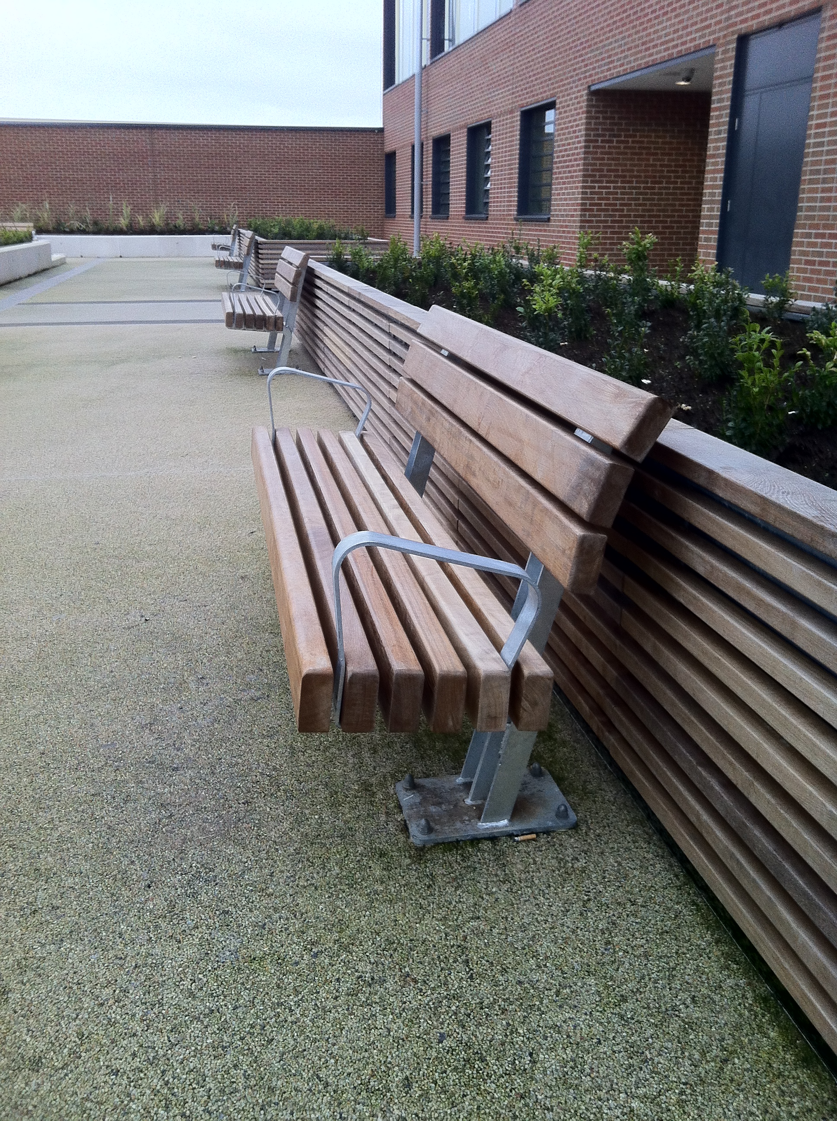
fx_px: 1131
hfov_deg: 40.6
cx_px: 418
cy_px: 560
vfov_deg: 52.7
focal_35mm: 35
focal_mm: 3.85
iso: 125
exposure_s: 1/120
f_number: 2.8
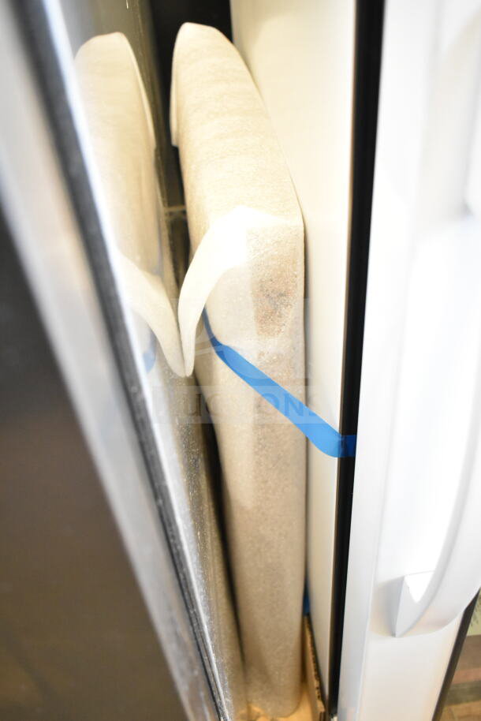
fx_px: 691
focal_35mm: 34
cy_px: 360
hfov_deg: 38.4
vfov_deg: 55.1
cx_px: 240
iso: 3600
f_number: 3.8
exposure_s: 1/40
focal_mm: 23
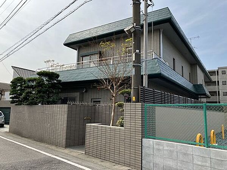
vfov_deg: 49.7
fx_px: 184
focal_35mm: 28
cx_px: 114
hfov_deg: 63.4
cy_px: 85
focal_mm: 3.99
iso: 32
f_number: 1.8
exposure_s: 1/1736
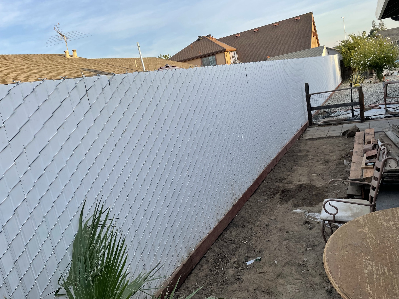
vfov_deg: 53.1
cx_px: 200
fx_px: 300
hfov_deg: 67.3
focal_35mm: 26
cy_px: 150
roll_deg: +11.9
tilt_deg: -11.4
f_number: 1.6
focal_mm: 4.2
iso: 32
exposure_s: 1/567
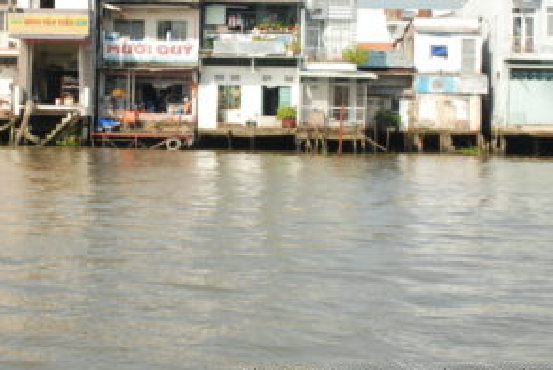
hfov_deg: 20.9
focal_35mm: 97
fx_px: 1492
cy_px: 89
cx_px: 150
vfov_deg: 14.1
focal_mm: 38
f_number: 11
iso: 500
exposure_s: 1/500
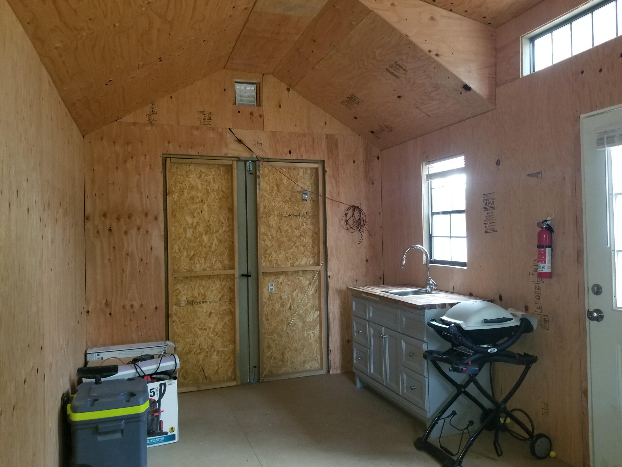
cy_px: 234
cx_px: 311
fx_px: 467
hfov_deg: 67.3
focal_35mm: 26
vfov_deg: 53.1
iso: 125
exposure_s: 1/15
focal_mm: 4.3
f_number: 1.7
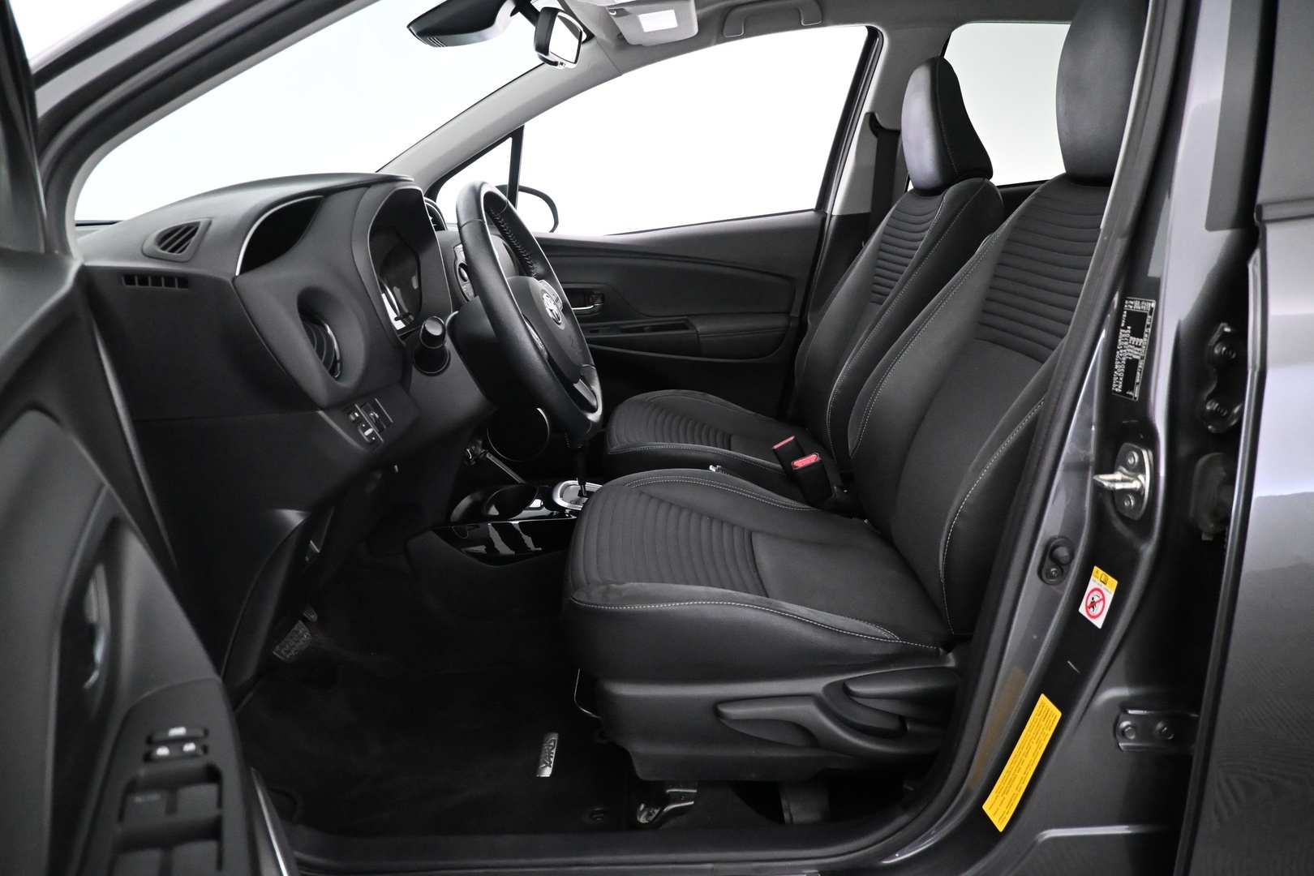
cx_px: 657
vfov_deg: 53.1
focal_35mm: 24
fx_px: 876
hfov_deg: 73.7
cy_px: 438
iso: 5600
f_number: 3.5
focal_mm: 16
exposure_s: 1/60
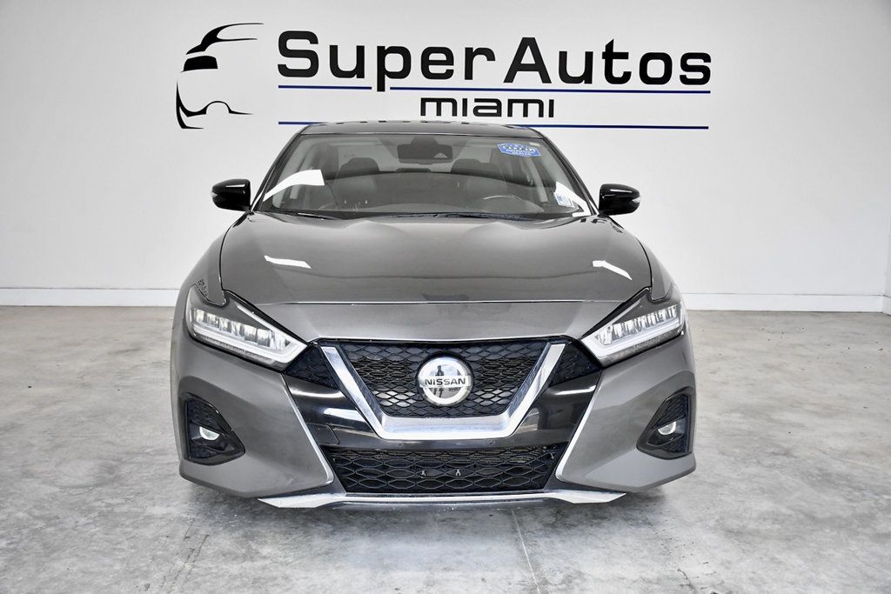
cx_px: 446
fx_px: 965
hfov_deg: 49.5
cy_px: 297
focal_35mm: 39
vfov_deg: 34.2
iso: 2500
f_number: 4.5
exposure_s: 1/1000
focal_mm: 26
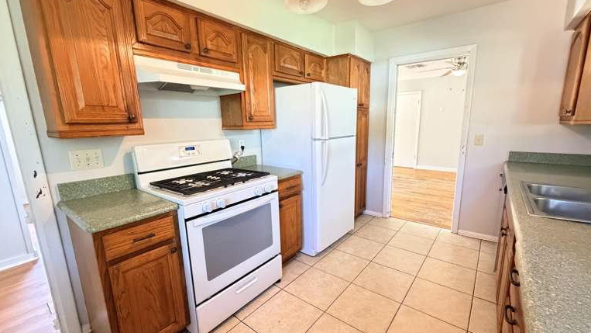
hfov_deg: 99.4
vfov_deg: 67.0
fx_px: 251
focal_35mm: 16
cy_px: 172
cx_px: 302
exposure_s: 1/60
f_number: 2.2
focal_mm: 2.22
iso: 1000
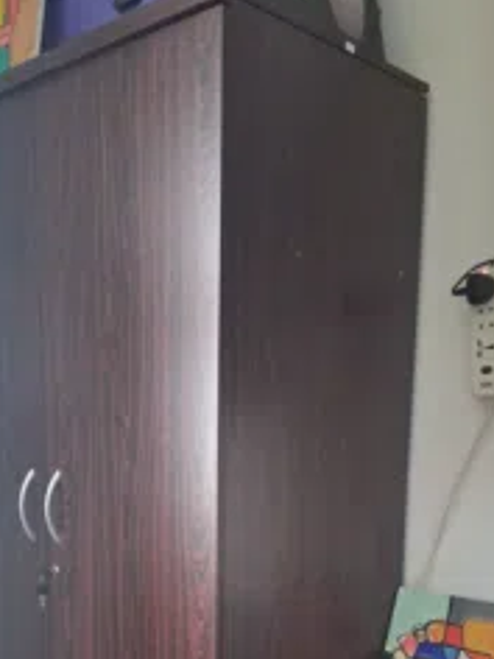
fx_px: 837
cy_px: 550
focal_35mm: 44
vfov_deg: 40.7
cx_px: 176
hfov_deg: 32.7
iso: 640
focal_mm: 3.98
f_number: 1.8
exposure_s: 1/25
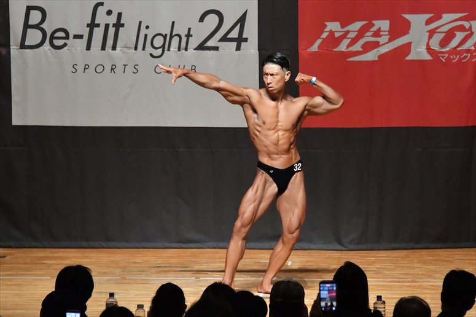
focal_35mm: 255
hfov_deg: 8.1
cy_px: 158
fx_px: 3370
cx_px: 238
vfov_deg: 5.4
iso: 12800
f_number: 5.6
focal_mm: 170
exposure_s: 1/400
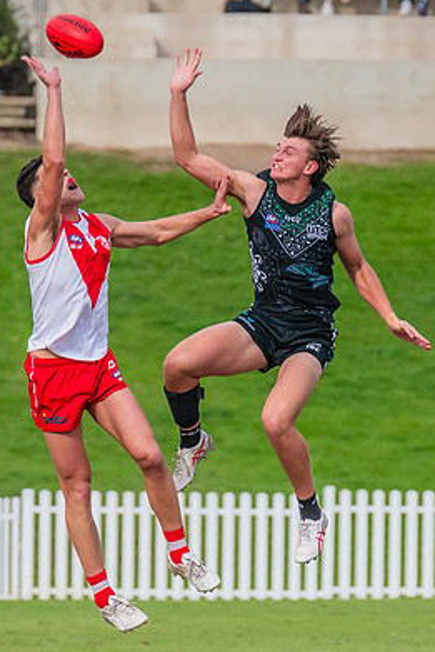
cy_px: 451
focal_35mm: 1086
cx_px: 255
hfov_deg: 1.3
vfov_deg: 1.9
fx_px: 19665
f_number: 8
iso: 800
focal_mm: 420
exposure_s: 1/1600
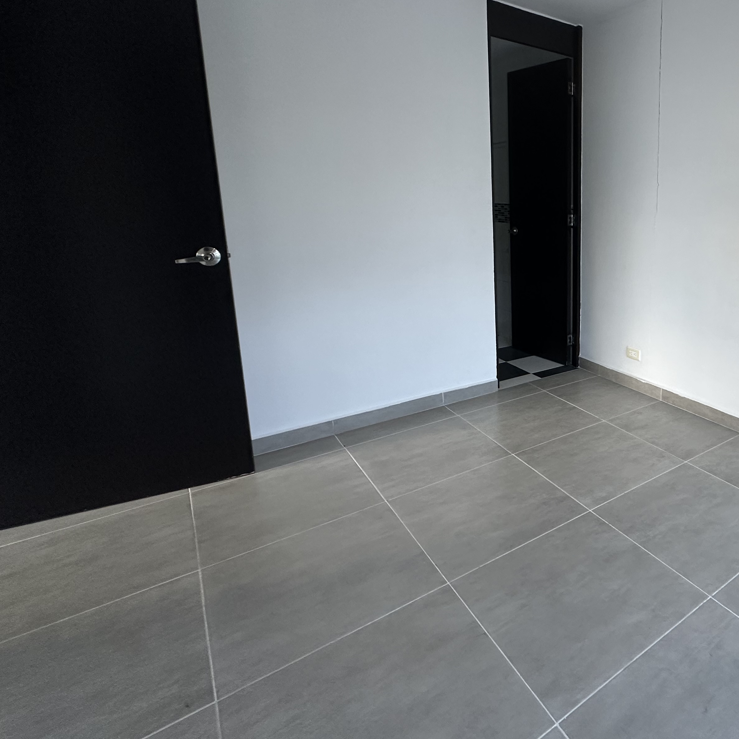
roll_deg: -0.5
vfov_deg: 71.5
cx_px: 612
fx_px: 507
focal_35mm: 21
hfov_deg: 64.4
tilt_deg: -10.4
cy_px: 299
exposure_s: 1/60
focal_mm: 2.22
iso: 250
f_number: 2.2
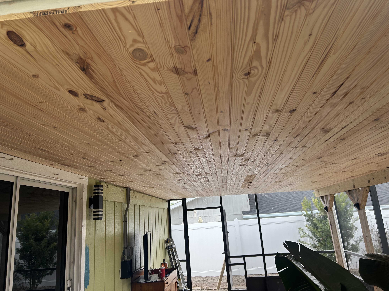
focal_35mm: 26
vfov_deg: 53.1
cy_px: 146
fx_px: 292
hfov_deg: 67.3
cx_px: 194
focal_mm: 5.7
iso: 50
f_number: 1.5
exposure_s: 1/121
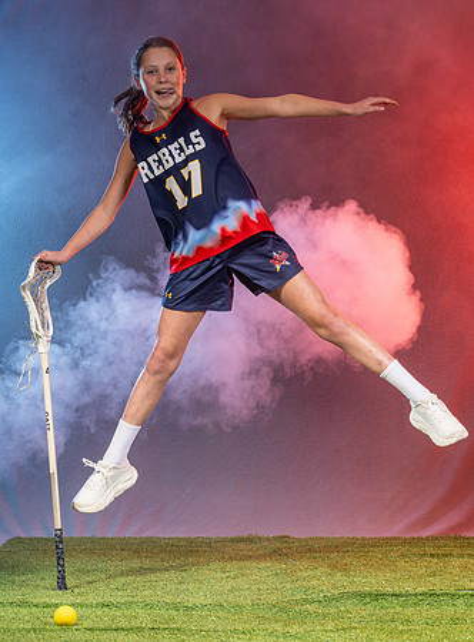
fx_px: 2060
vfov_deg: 17.7
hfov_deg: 13.1
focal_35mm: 112
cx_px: 248
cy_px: 321
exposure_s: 1/200
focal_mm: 77
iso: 64
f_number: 8
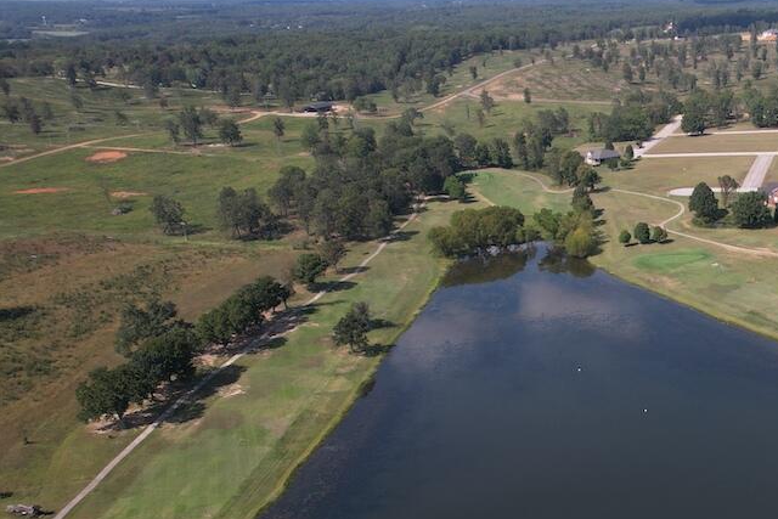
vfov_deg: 29.9
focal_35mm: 44
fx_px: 951
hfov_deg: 40.2
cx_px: 737
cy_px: 403
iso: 100
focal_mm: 8.38
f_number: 2.8
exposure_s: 1/240
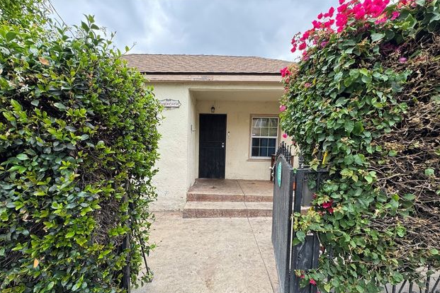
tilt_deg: -5.6
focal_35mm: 15
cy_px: 168
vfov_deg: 76.9
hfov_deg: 100.4
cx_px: 214
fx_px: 183
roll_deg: -1.6
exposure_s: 1/467
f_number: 2.2
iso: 40
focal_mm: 2.22
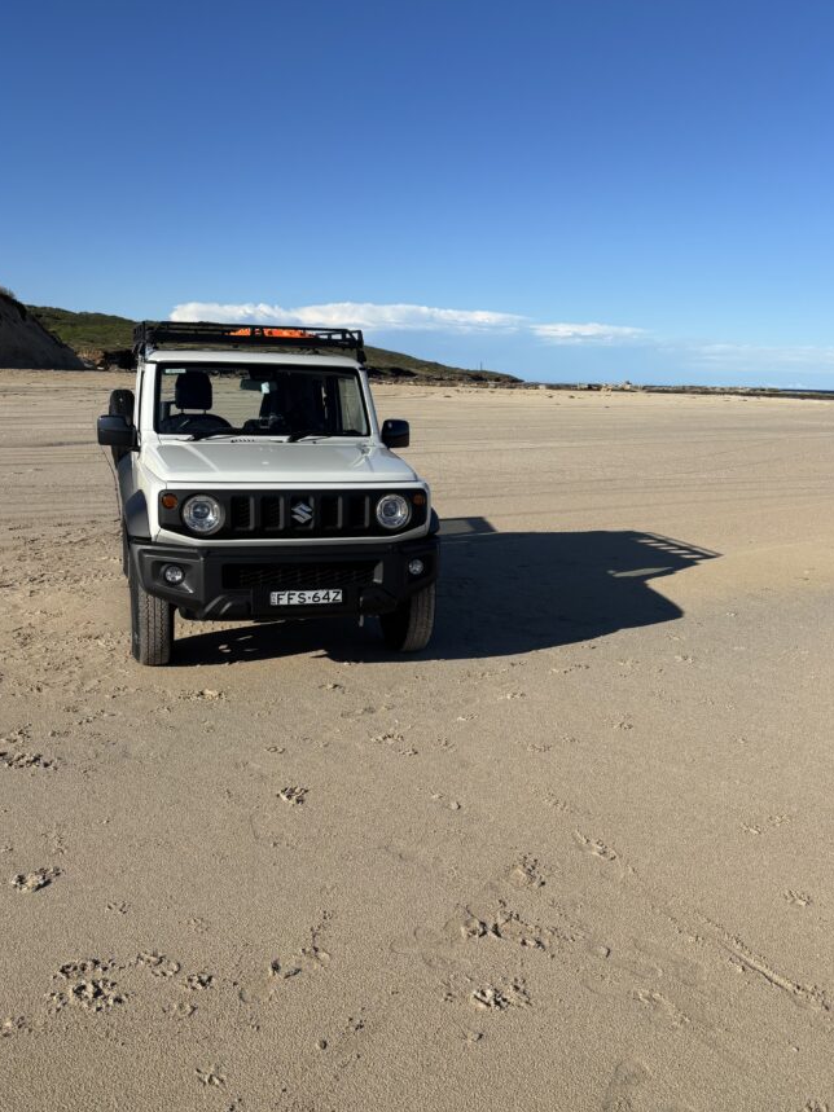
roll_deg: -1.3
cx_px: 426
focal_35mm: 31
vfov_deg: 58.3
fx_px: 996
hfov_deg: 45.4
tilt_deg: -11.7
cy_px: 576
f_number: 1.6
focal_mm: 5.96
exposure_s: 1/4425
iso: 50
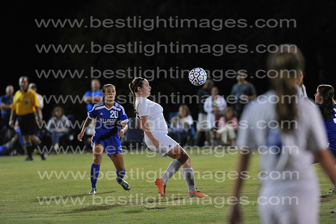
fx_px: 2798
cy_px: 112
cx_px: 168
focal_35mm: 300
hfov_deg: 6.9
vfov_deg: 4.6
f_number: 4
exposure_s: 1/500
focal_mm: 300
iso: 5000
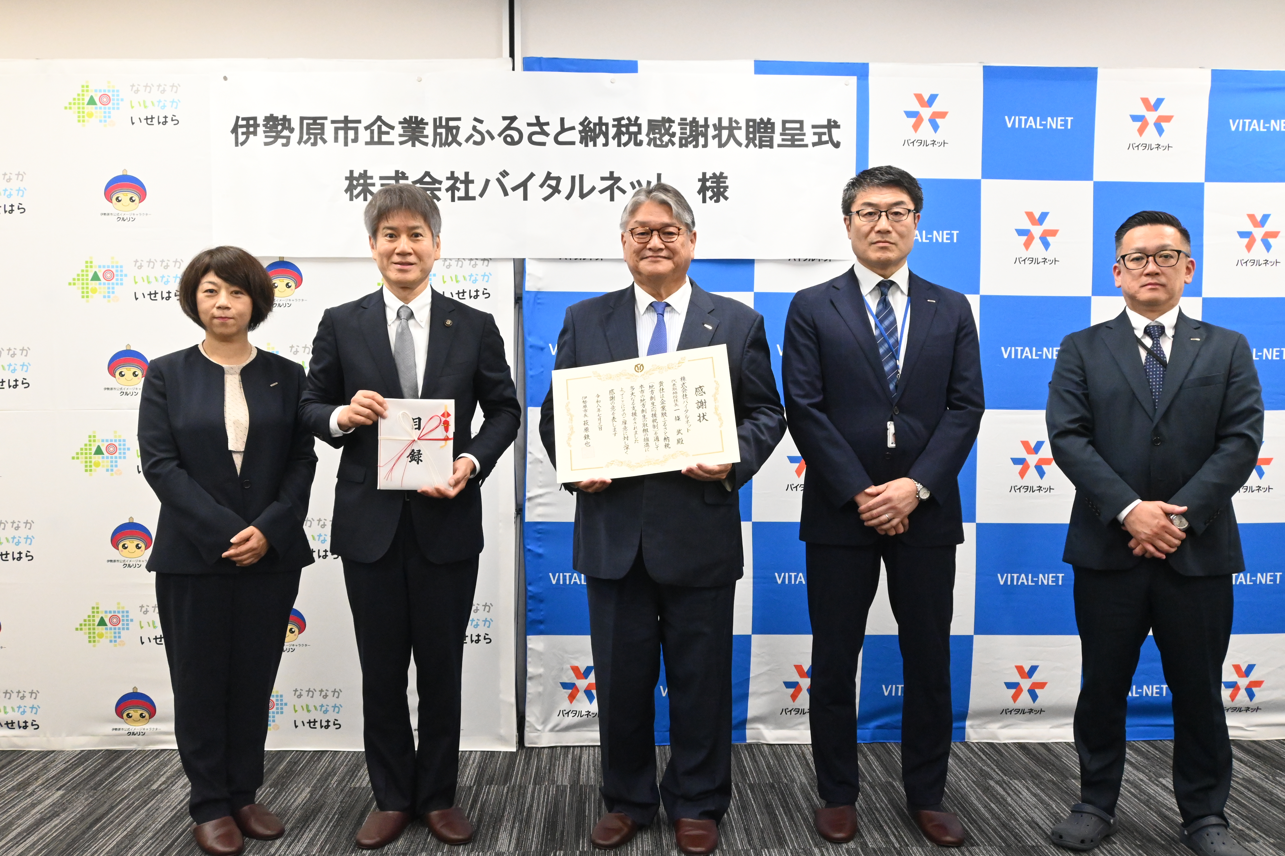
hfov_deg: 58.3
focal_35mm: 32
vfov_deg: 40.8
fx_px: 1151
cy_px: 428
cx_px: 642
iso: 4500
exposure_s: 1/125
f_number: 7.1
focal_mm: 21.5
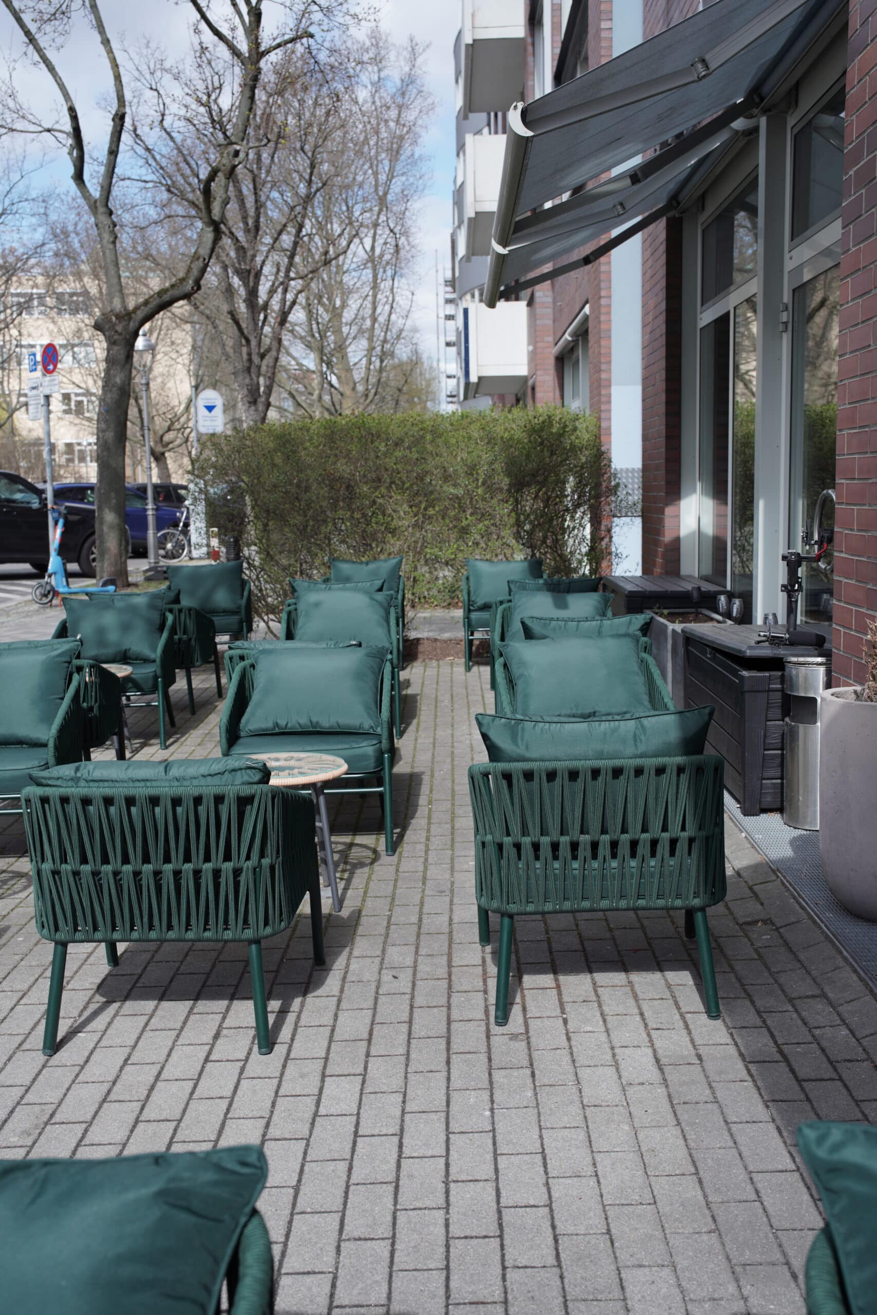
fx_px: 1352
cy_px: 658
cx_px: 438
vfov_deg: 51.9
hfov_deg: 35.9
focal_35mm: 37
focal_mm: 37
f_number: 5.6
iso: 100
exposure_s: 1/320
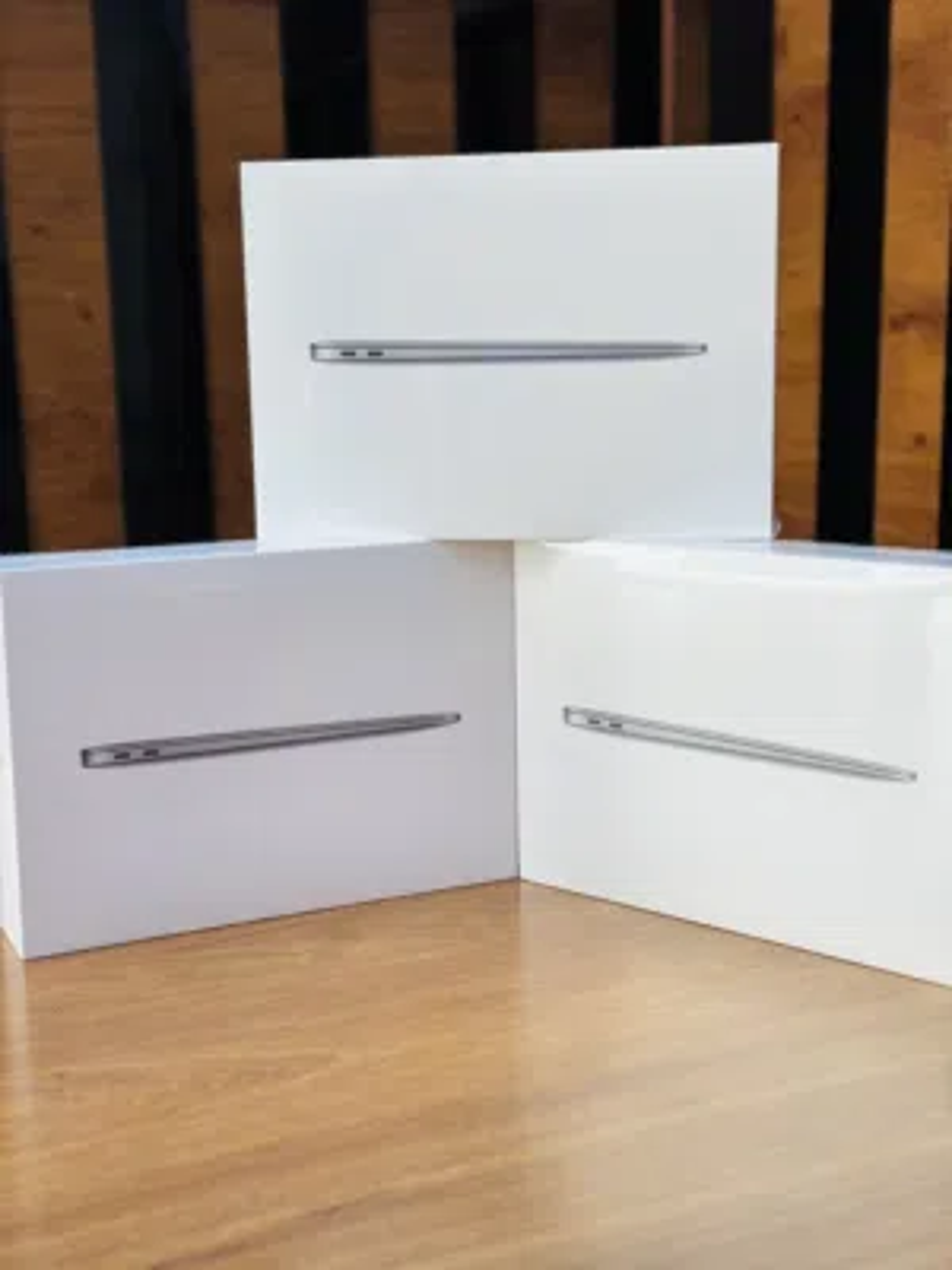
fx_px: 1760
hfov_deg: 30.3
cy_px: 635
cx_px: 476
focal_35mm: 48
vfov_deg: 39.7
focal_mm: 6.86
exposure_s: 1/464
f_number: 1.78
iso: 80
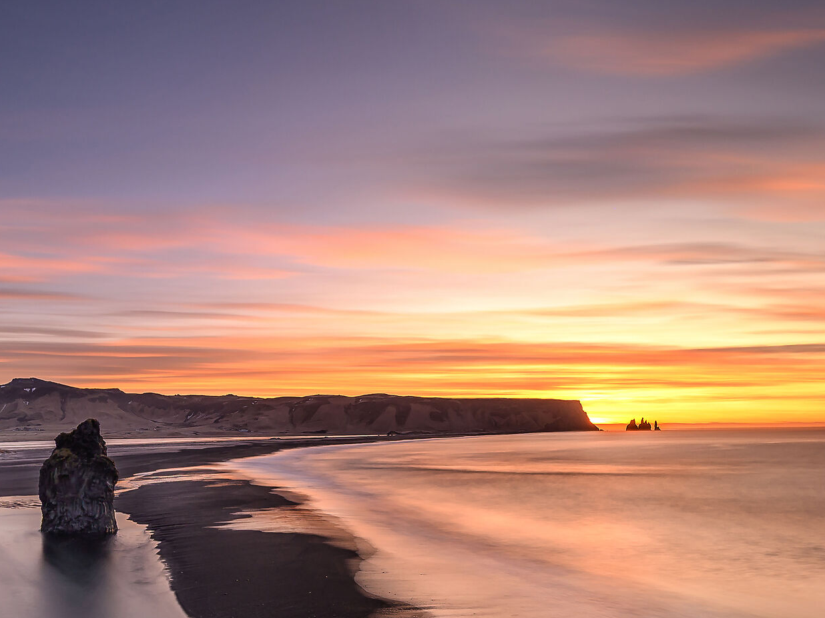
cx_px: 322
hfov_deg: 62.8
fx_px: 667
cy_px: 404
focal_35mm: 28
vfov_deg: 49.0
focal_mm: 15
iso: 200
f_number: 5
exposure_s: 60
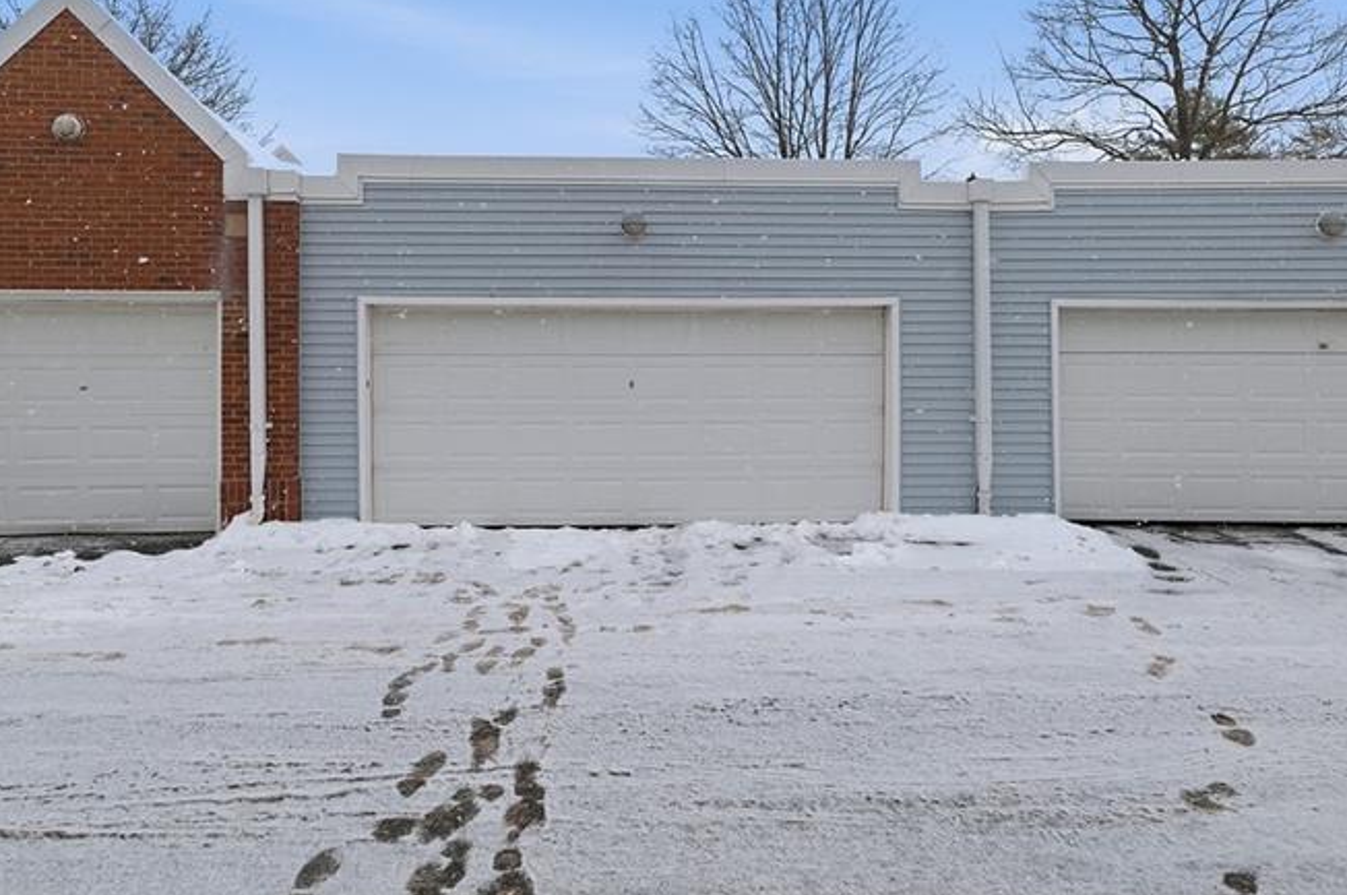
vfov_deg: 56.3
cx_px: 622
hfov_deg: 78.5
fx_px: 822
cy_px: 328
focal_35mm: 22
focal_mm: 14
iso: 100
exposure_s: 1/400
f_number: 7.1
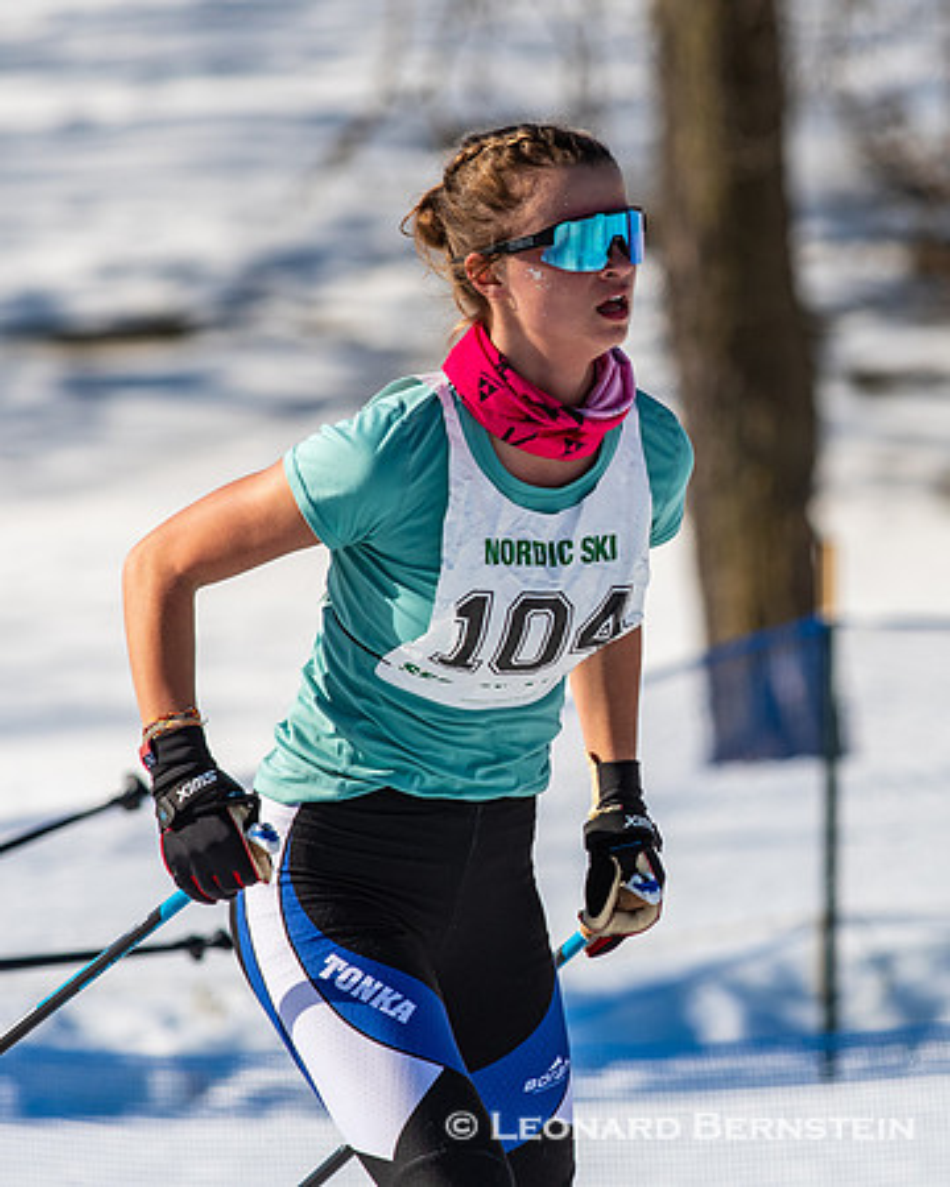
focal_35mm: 646
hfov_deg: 2.4
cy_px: 582
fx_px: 22707
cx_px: 783
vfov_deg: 3.0
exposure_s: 1/2000
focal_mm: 300
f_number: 6.3
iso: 400
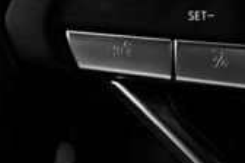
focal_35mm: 168
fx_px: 1143
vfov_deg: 8.0
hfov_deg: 12.2
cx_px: 206
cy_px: -63
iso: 1600
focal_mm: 44
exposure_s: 1/200
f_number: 2.8
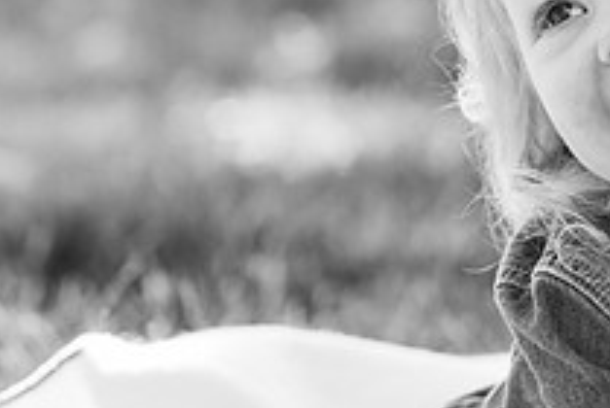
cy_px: 130
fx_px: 8552
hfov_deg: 4.1
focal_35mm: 504
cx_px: 747
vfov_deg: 2.7
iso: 1600
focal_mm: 182
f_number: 6.3
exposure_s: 1/320
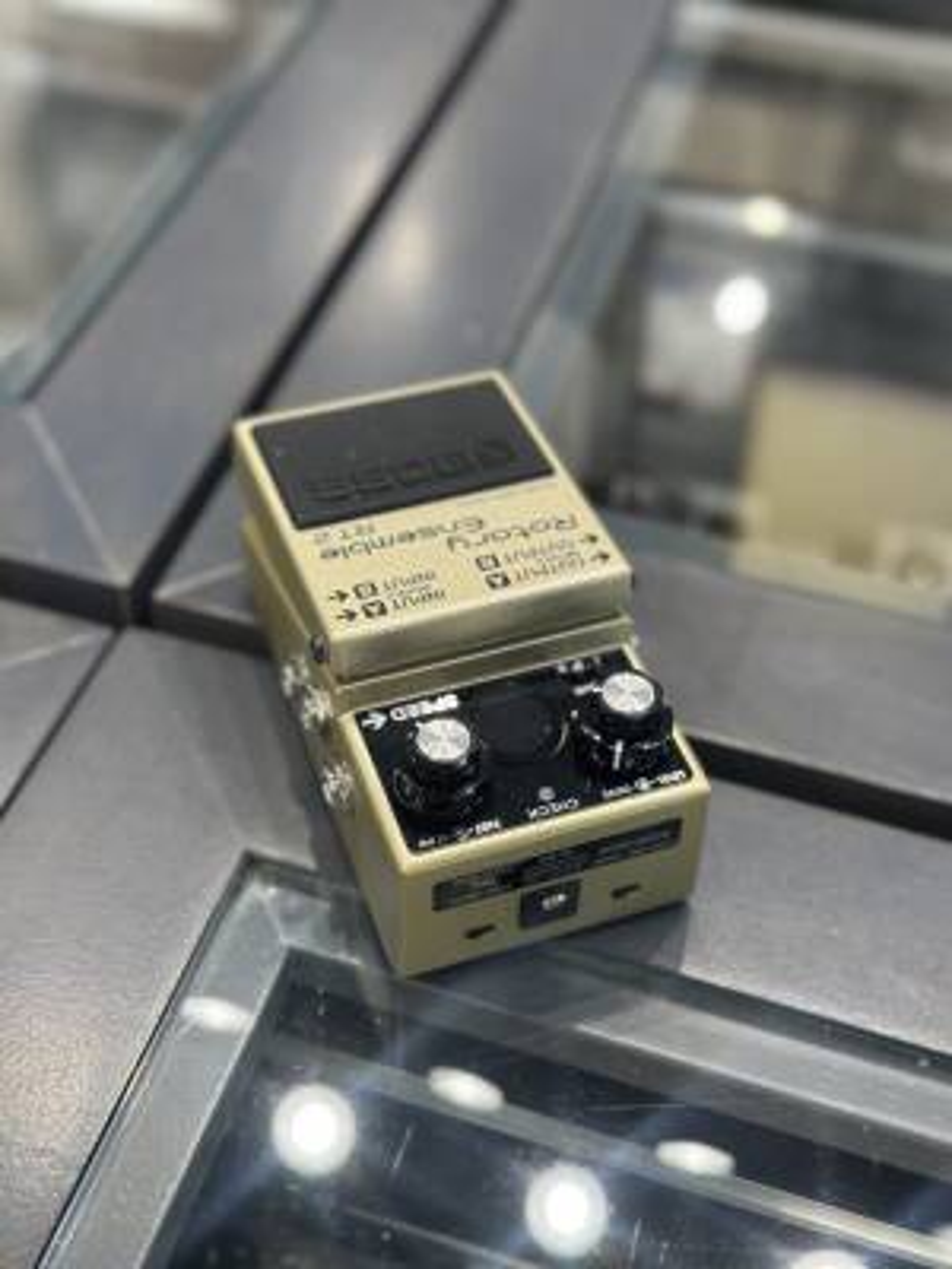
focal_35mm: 48
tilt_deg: -47.6
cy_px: 634
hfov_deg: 30.3
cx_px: 476
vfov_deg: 39.7
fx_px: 1760
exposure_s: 1/120
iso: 100
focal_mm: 6.86
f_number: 1.78
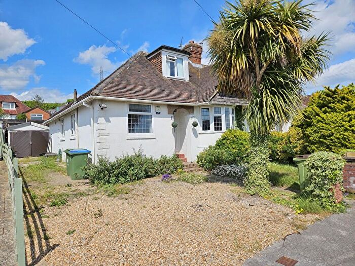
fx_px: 236
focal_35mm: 23
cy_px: 133
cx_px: 178
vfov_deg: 58.9
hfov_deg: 73.9
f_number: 1.8
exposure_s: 1/3390
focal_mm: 5.4
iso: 25
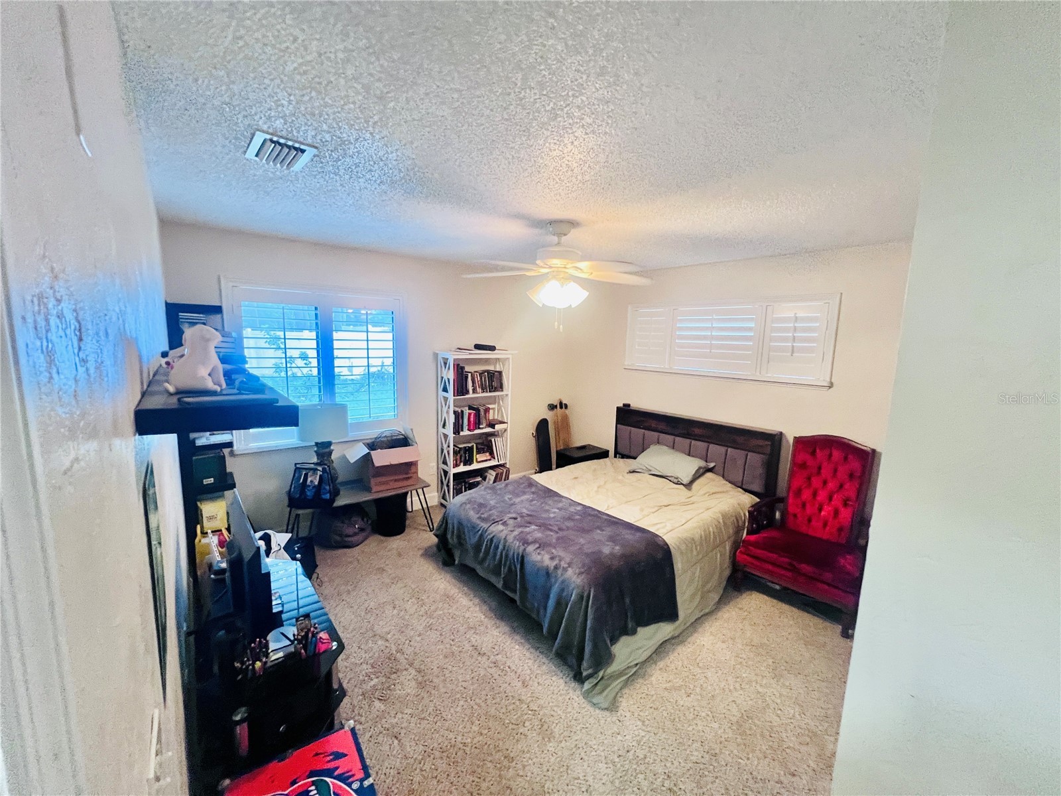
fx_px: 398
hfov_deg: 106.2
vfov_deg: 89.9
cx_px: 530
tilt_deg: -7.9
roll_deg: -1.5
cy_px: 398
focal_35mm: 13
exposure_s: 1/60
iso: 400
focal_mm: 1.57
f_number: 1.8
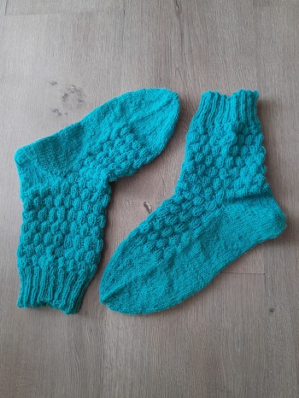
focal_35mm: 26
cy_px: 199
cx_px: 150
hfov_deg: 53.1
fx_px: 299
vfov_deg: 67.3
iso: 320
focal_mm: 3.98
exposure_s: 1/33
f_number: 1.8
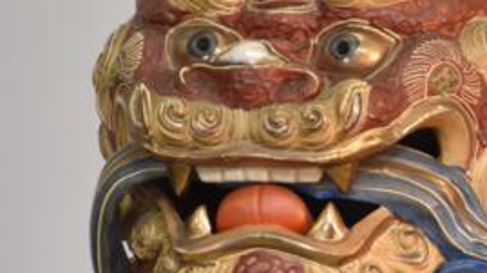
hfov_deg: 3.6
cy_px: 227
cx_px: 617
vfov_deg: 2.0
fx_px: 7758
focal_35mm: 601
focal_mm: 95
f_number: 5.3
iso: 400
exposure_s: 1/30
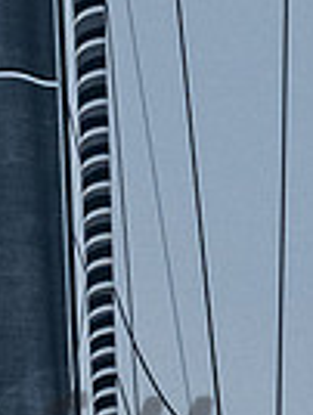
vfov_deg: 0.8
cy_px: 293
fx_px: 29576
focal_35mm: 2461
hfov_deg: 0.6
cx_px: -400
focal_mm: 200
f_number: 6.3
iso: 320
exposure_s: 1/2500
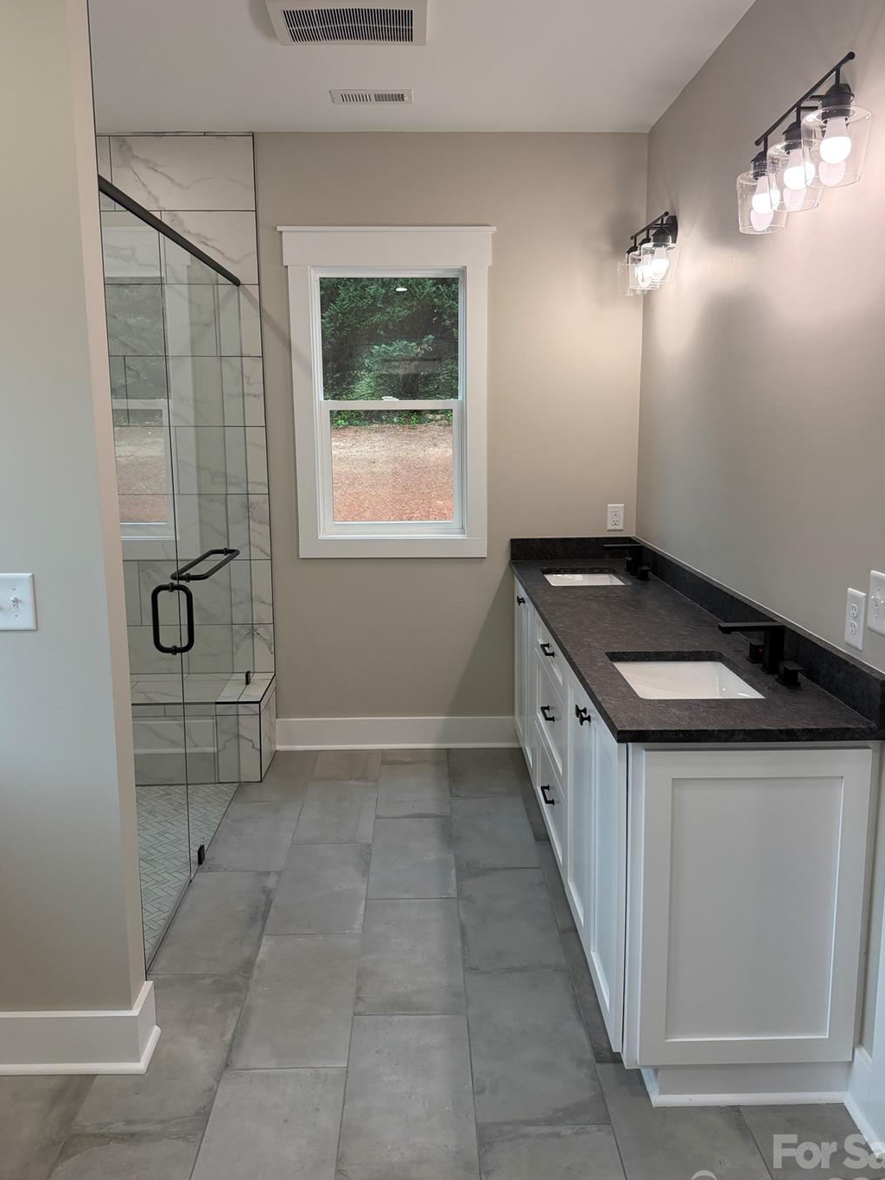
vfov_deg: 65.3
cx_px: 430
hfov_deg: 51.4
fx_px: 920
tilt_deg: -9.4
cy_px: 566
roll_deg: +0.0
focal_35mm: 27
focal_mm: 6.76
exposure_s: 1/222
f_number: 1.78
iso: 160
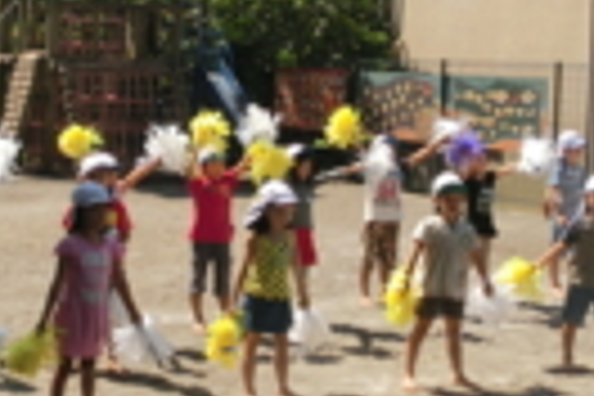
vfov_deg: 17.1
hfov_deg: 25.5
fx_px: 1303
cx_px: 198
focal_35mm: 79
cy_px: 76
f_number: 3.2
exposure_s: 1/1000
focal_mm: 4.43
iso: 80
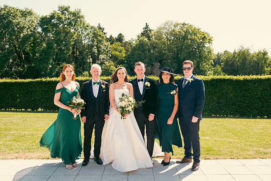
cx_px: 136
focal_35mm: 34
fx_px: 256
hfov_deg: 55.8
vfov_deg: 38.9
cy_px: 90
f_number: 6.3
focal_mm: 34
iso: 125
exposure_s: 1/200
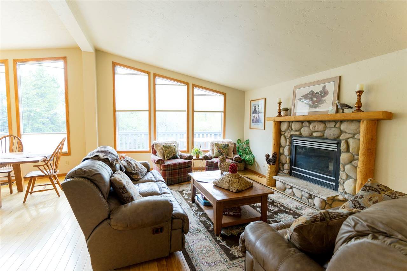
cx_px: 204
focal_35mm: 17
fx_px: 192
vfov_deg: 70.4
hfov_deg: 93.3
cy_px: 136
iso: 125
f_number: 3.2
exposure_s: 1/60
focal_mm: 17
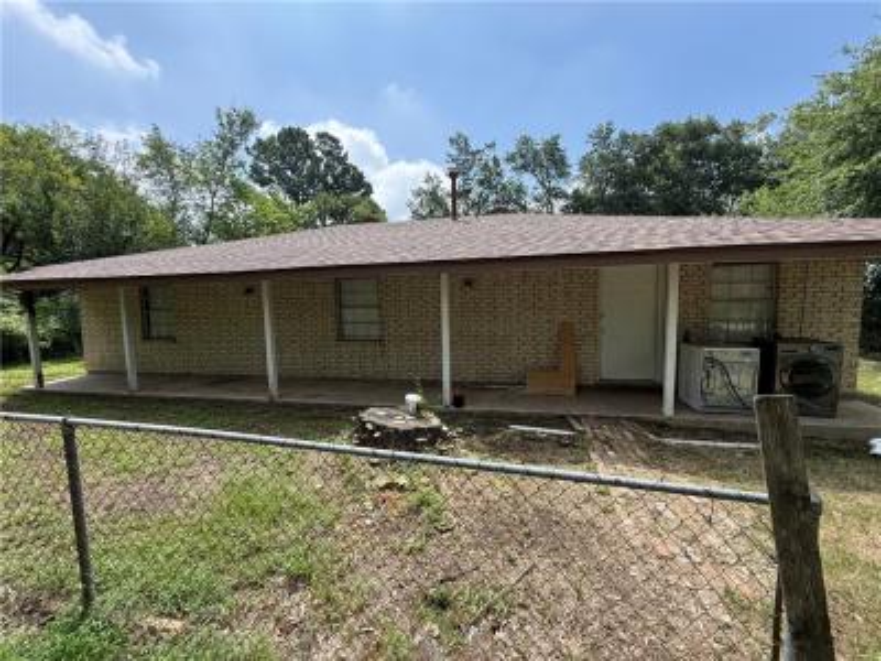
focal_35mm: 14
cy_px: 330
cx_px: 440
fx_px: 356
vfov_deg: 85.7
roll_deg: +1.3
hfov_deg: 102.1
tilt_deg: -4.7
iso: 50
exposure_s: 1/672
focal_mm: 2.22
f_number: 2.2
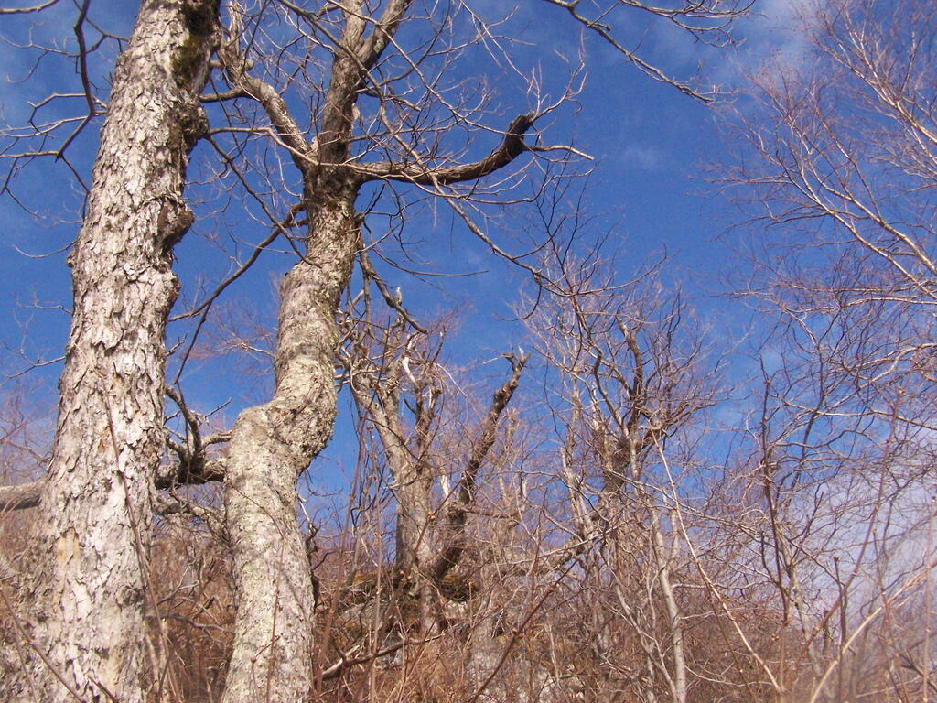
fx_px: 1029
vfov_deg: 37.7
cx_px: 468
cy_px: 352
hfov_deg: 49.0
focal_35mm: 38
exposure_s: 1/1250
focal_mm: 6.3
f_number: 5.6
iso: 400
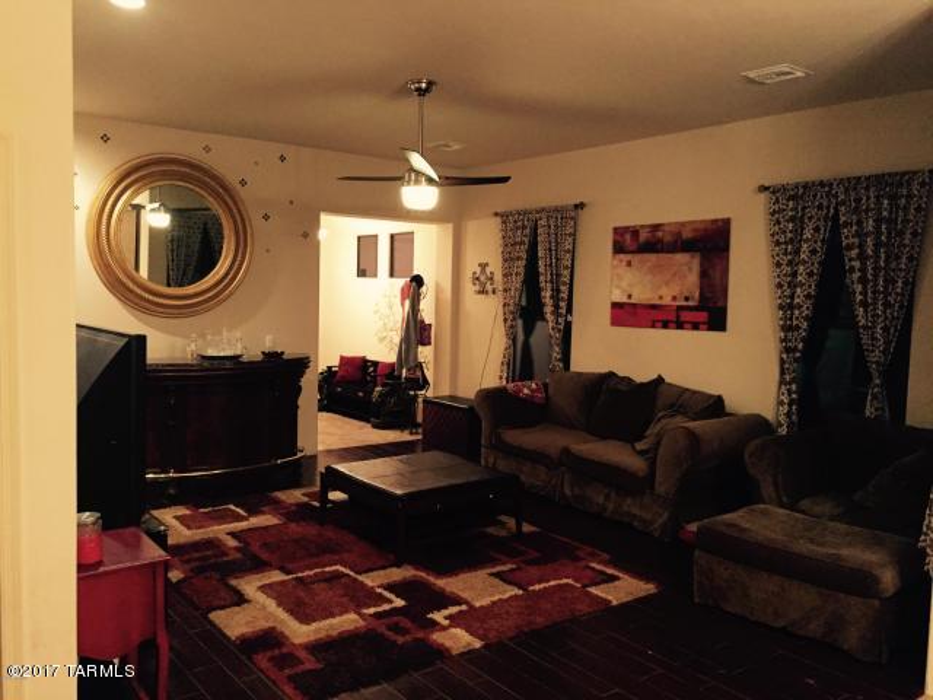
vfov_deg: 48.2
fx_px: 782
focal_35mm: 29
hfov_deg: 61.7
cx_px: 466
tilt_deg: -3.3
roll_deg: -1.3
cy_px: 350
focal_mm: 4.15
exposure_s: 1/15
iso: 320
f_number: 2.2
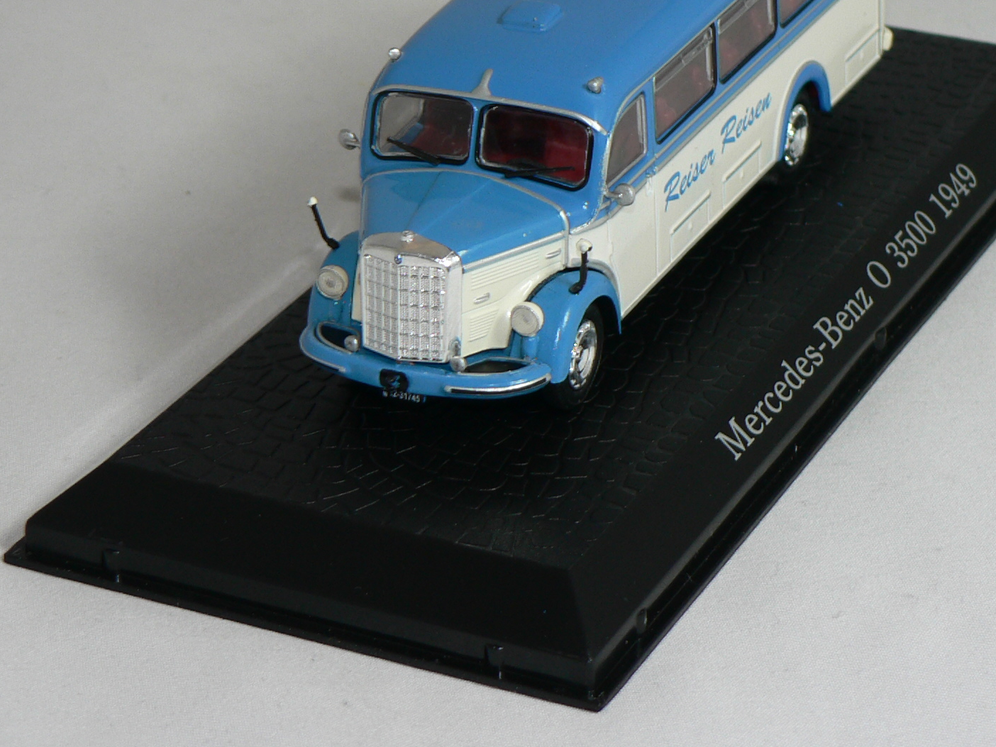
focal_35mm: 124
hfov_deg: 15.9
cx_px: 572
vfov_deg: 11.9
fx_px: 3568
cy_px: 135
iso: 80
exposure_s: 1/60
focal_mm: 11.4
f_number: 3.2
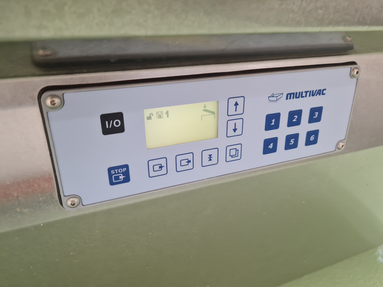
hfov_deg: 67.3
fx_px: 288
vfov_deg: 53.1
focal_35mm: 26
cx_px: 192
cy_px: 144
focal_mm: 5.4
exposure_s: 1/100
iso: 250
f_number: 1.8
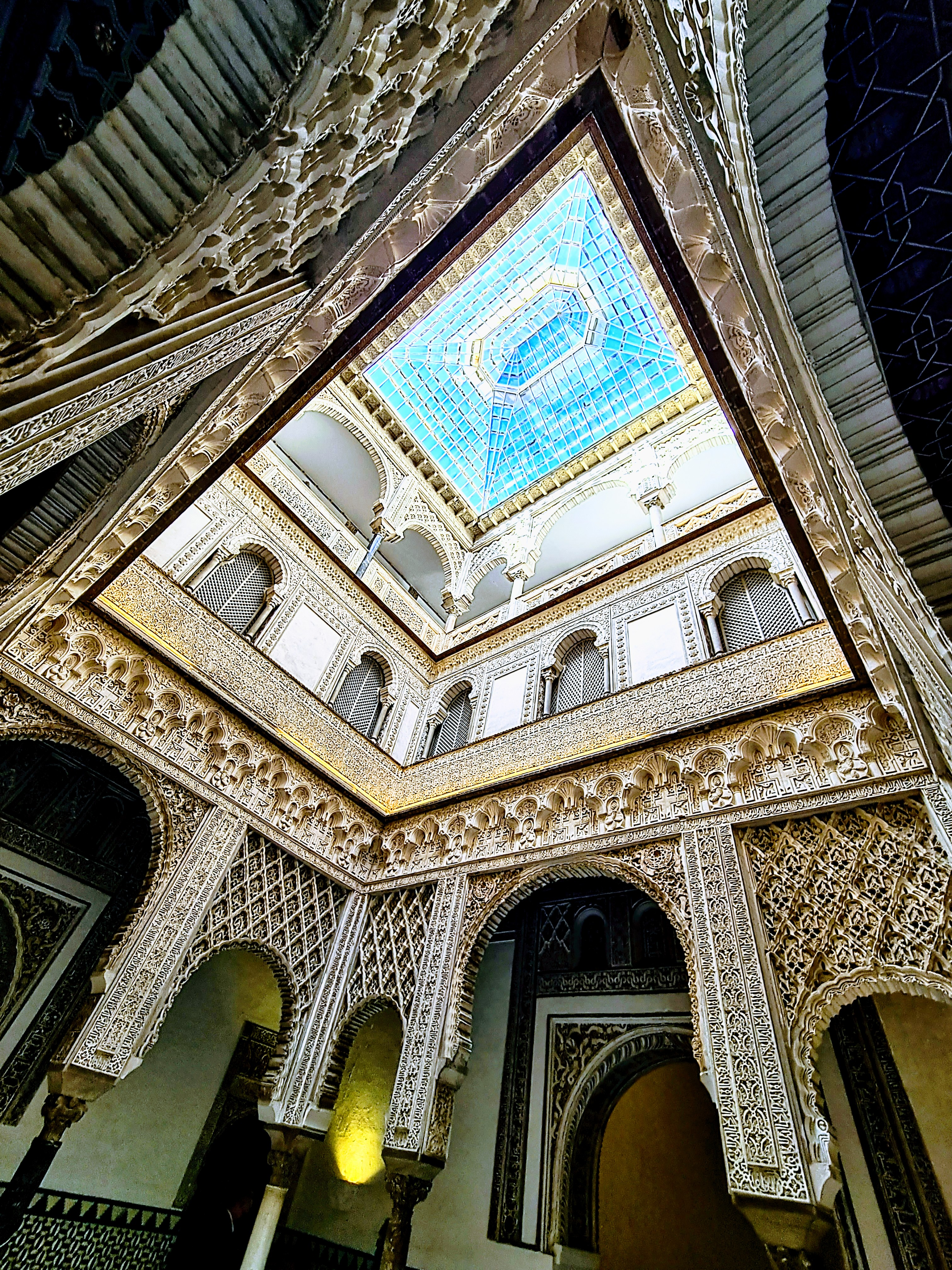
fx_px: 477
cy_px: 635
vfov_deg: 106.2
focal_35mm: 13
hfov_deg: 89.9
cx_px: 476
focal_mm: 2.2
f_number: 2.2
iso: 50
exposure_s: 1/100
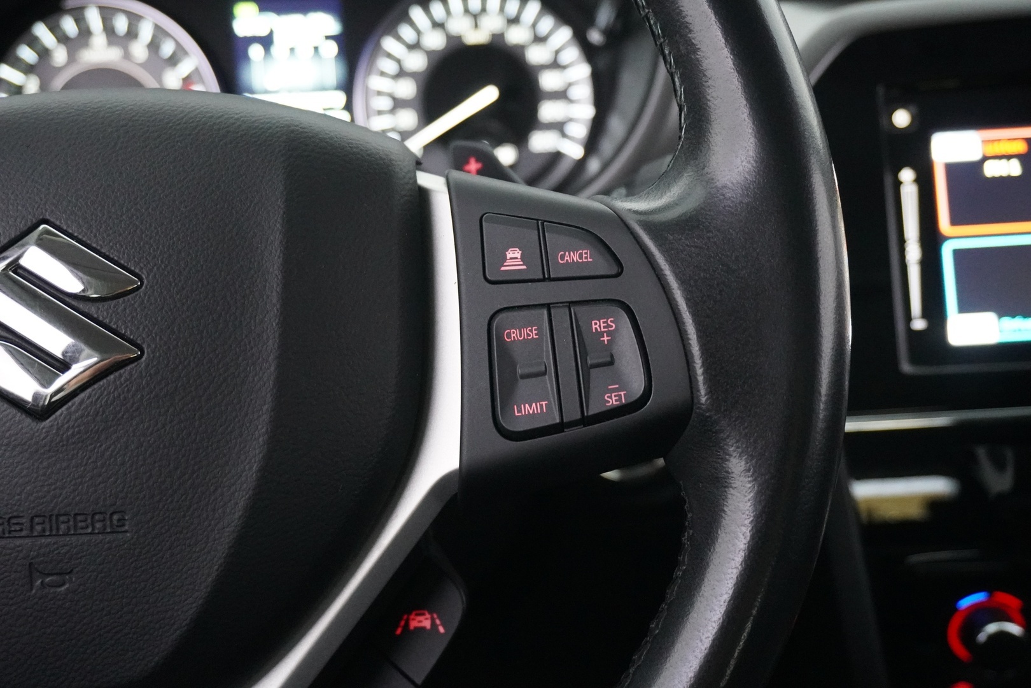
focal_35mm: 40
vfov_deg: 33.0
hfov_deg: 47.9
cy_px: 344
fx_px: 1160
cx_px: 516
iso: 6400
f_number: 4.5
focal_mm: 27
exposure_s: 1/30
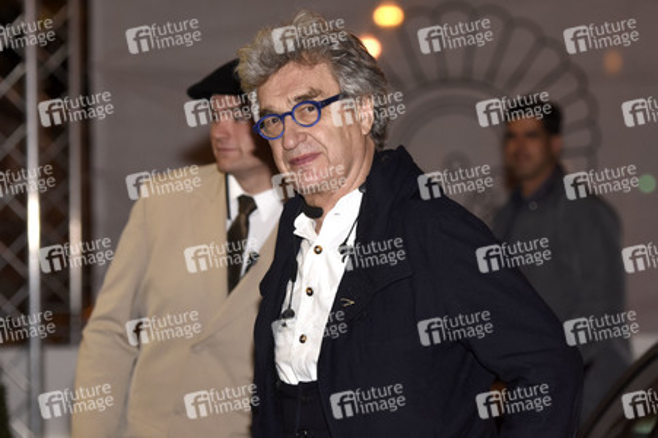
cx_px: 329
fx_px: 2877
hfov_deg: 13.0
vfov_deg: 8.7
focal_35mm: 158
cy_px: 219
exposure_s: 1/400
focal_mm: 105
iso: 800
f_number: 3.5
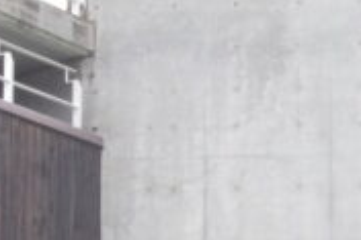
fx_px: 2454
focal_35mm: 245
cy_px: 319
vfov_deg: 5.6
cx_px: 365
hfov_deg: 8.4
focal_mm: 28
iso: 1600
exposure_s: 1/125
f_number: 18
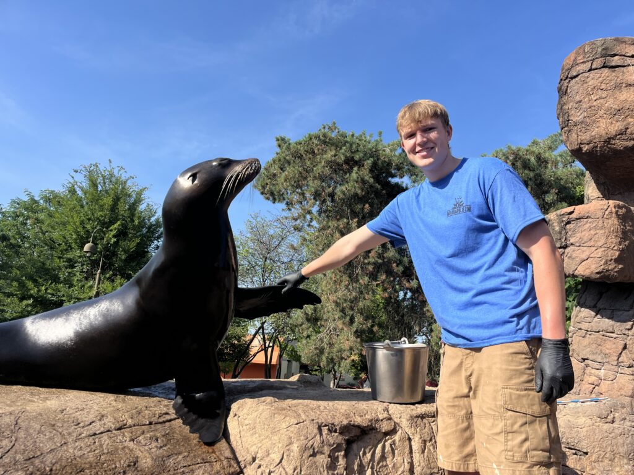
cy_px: 238
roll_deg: -5.0
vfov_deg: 53.1
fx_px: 476
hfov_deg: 67.3
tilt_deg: +14.0
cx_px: 317
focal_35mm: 26
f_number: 1.6
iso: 50
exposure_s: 1/2179
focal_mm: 5.1
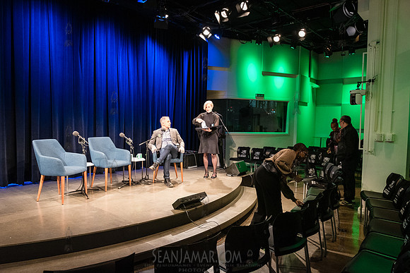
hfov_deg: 71.0
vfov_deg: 50.9
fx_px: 287
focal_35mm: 25
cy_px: 136
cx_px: 205
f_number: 3.5
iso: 6400
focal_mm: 24
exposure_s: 1/200
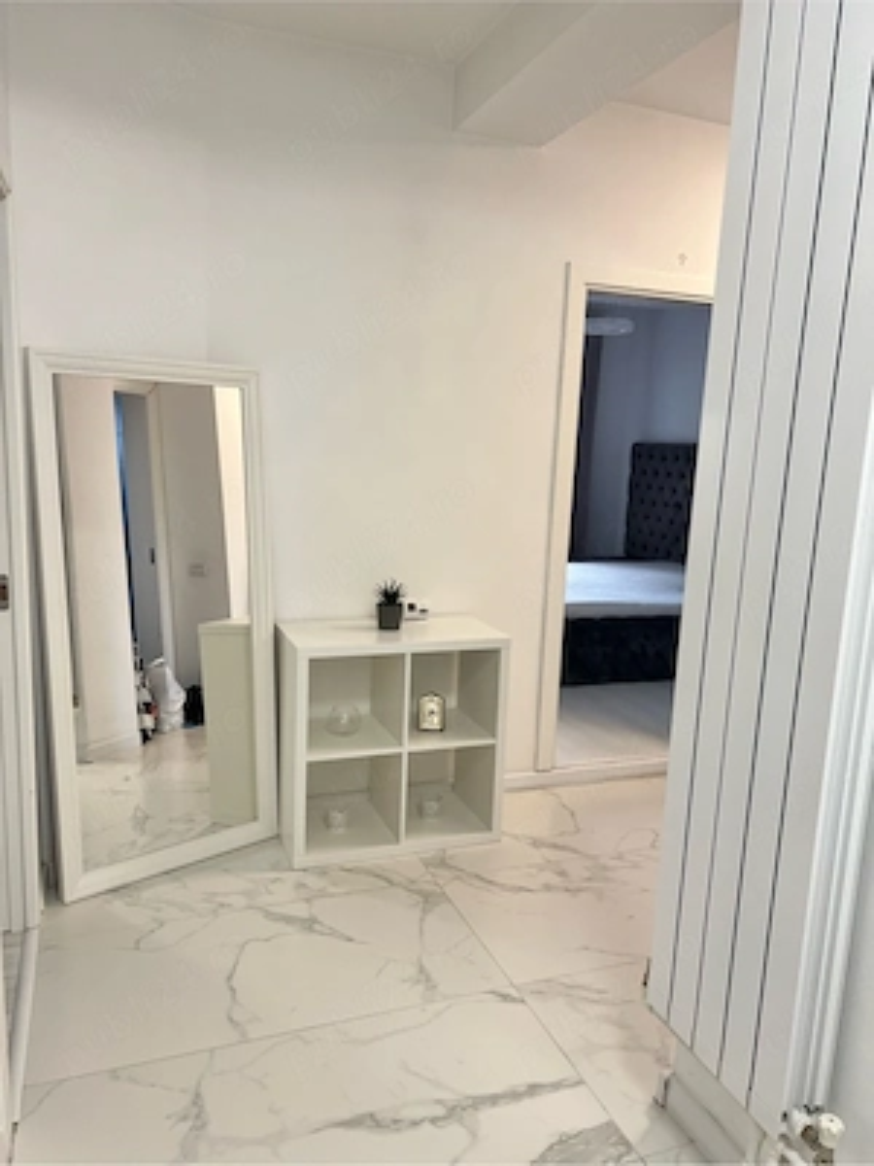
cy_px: 583
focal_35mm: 26
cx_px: 437
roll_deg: -2.3
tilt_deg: -9.3
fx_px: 875
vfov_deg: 67.3
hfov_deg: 53.1
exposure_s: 1/100
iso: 125
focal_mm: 5.7
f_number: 1.5
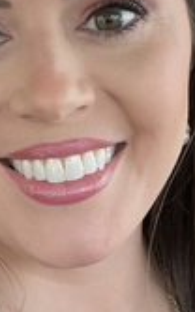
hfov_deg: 13.6
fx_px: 815
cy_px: 199
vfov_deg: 21.6
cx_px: 76
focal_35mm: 96
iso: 100
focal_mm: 2.71
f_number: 2.2
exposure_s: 1/120
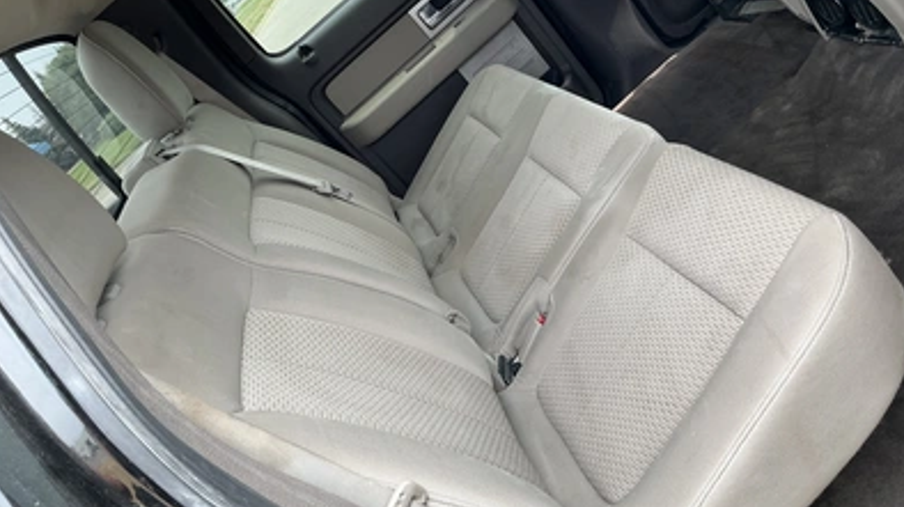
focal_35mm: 31
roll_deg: +43.9
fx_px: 743
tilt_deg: -20.2
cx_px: 452
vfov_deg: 37.4
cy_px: 186
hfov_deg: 62.7
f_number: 1.8
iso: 20
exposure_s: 1/122
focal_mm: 3
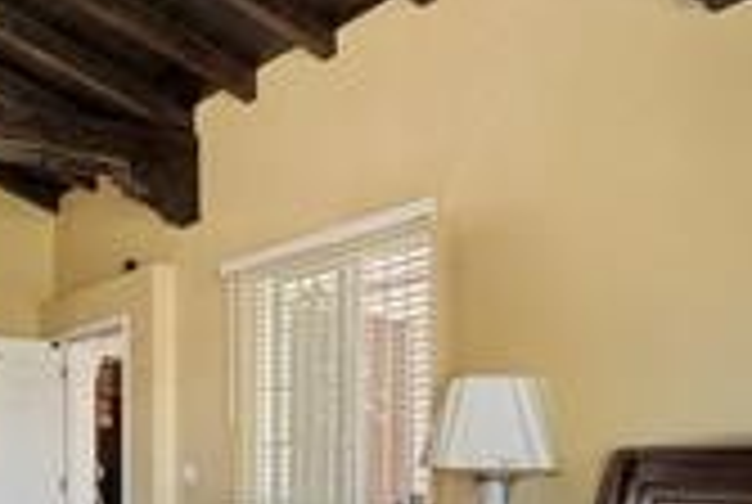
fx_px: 900
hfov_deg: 41.9
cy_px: 441
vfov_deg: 30.1
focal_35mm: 43
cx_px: 81
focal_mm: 16
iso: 50
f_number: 22
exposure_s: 25
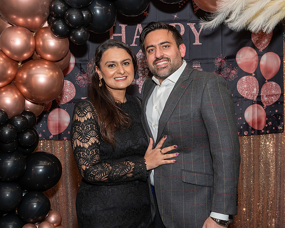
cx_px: 153
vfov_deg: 25.1
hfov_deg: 31.1
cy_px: 114
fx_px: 512
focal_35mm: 61
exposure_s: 1/250
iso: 500
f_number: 7.1
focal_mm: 35
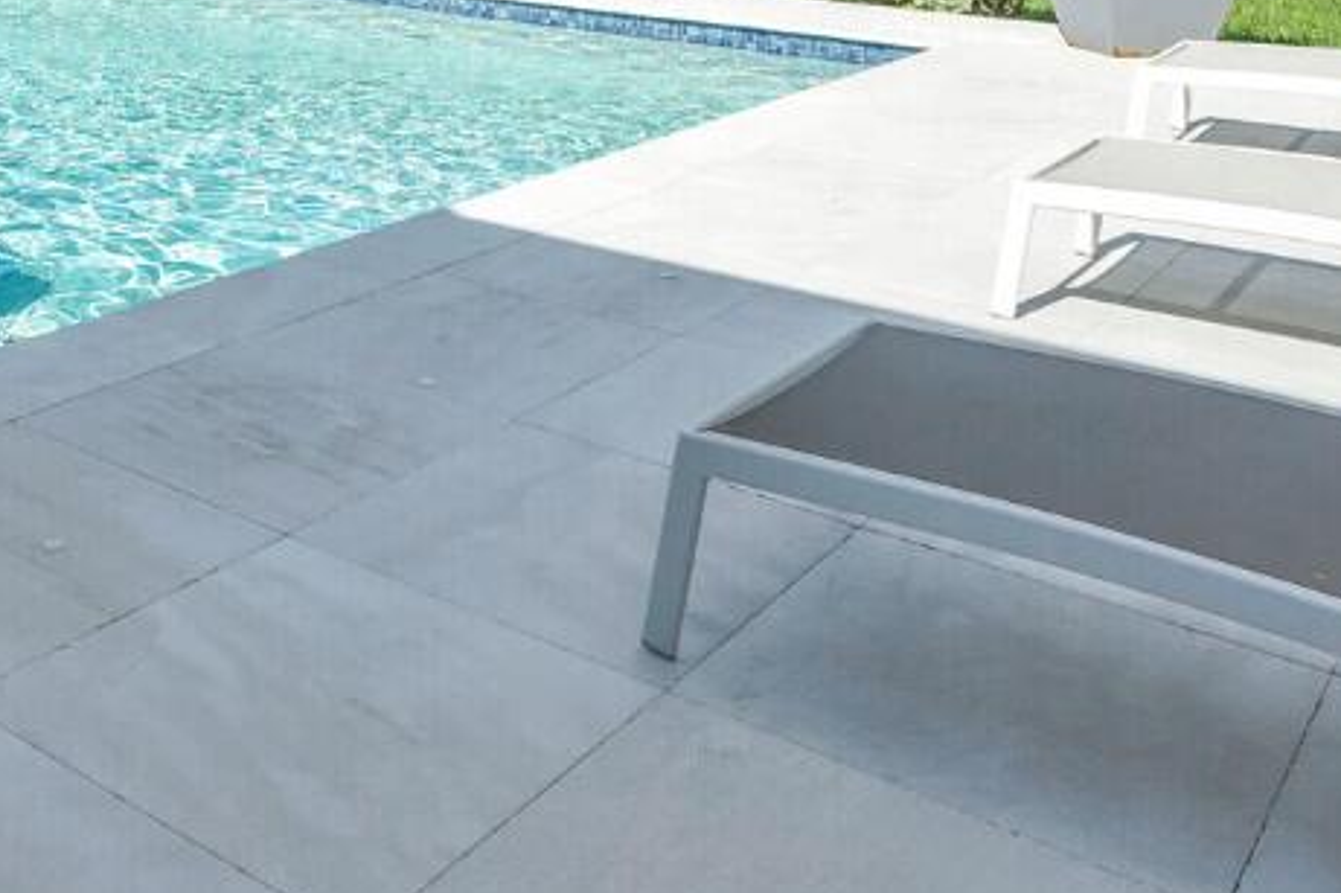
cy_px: 0
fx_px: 1489
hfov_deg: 45.9
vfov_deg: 30.9
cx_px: 265
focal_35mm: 40
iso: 800
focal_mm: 16
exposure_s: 1/1600
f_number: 8
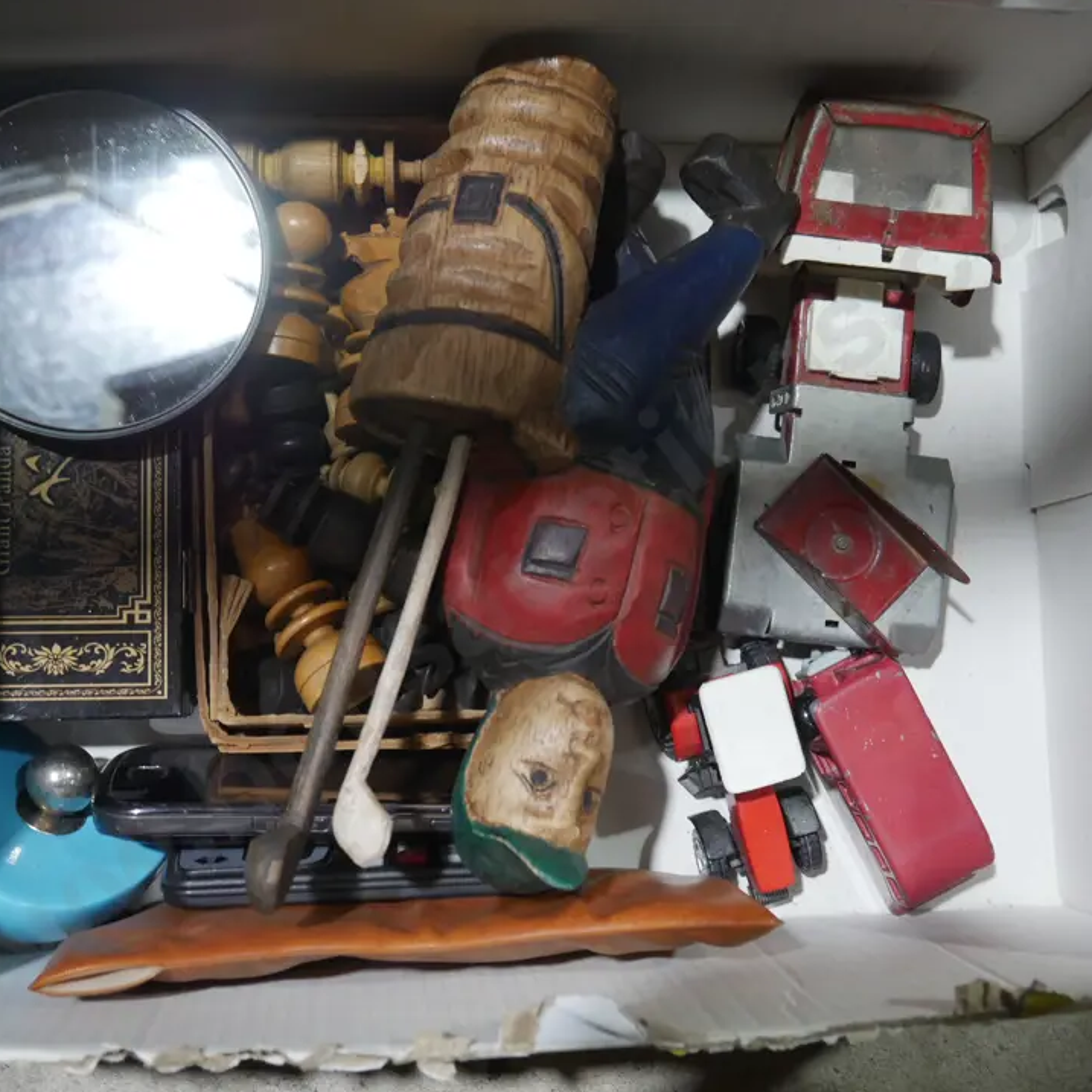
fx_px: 1892
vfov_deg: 32.2
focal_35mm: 53
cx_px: 545
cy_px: 560
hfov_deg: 32.2
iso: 500
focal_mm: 21
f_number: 4.6
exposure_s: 1/60
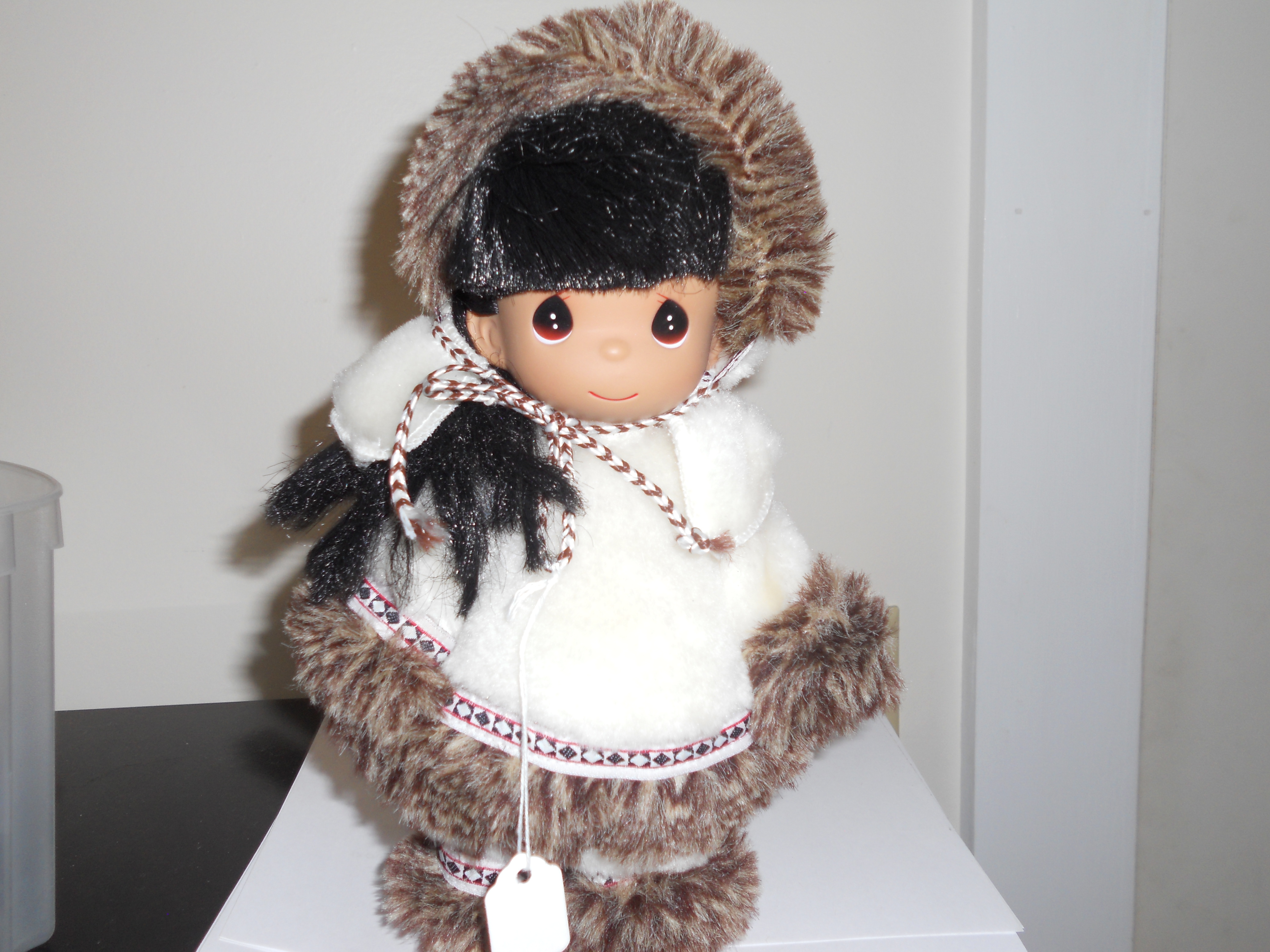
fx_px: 1174
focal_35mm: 32
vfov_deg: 44.2
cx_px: 635
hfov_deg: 56.8
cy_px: 476
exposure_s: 1/25
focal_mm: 5.8
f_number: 3.5
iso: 80
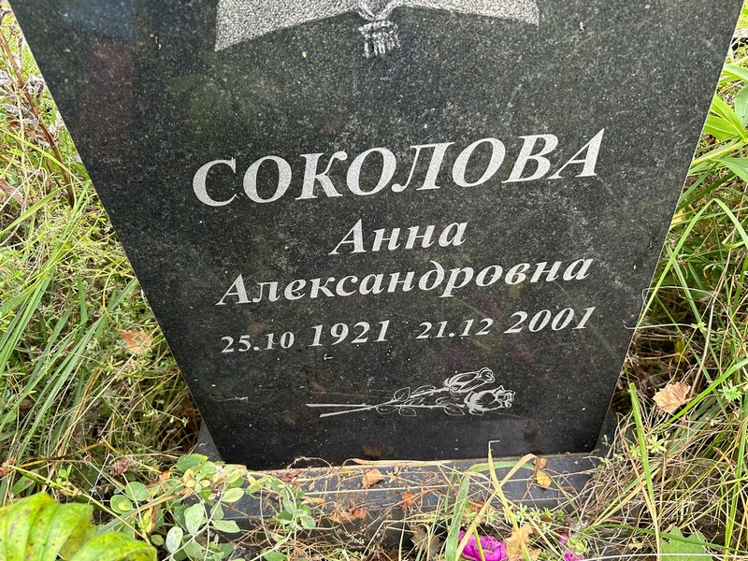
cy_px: 280
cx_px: 374
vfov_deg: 53.1
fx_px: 562
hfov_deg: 67.3
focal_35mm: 26
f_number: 1.5
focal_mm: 5.7
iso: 125
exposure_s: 1/111
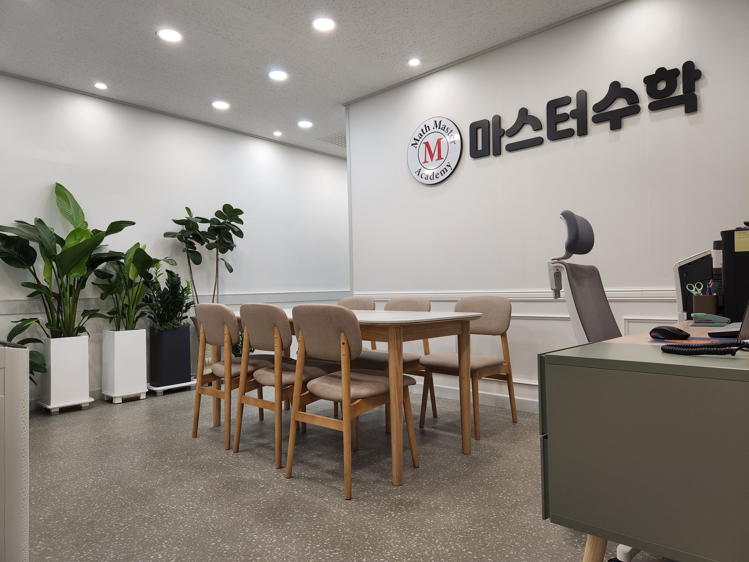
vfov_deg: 58.9
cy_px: 281
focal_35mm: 23
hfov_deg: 73.9
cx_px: 374
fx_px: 498
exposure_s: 1/120
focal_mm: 5.4
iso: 80
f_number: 1.8
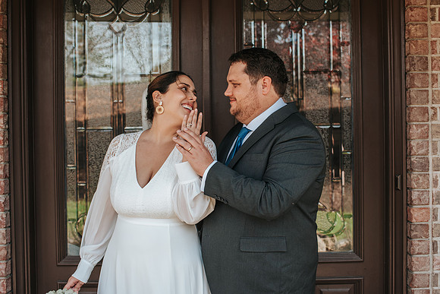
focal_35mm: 39
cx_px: 235
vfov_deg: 34.6
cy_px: 137
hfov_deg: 50.0
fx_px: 472
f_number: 3.5
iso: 400
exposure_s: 1/500
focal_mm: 35
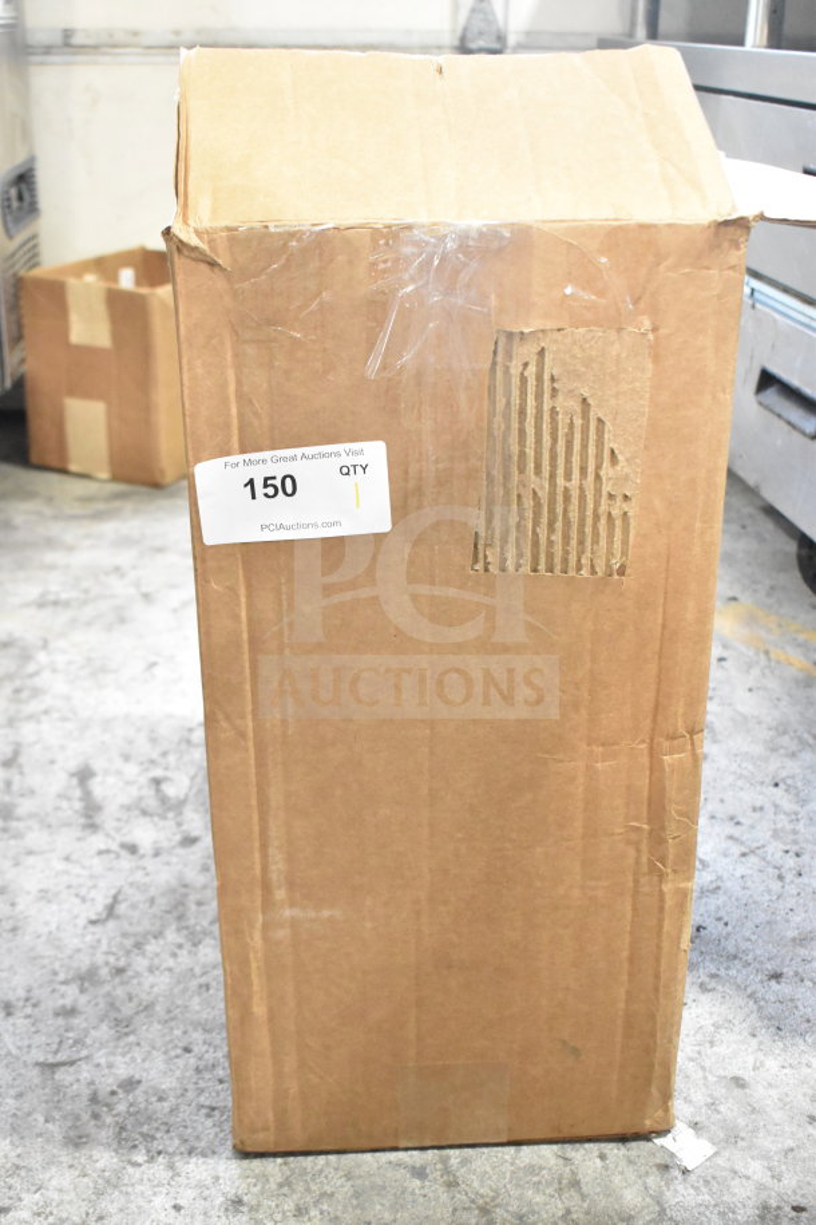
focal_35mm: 42
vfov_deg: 46.4
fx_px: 1428
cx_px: 408
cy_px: 612
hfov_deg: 31.9
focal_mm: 28
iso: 6400
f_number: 5.6
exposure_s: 1/125
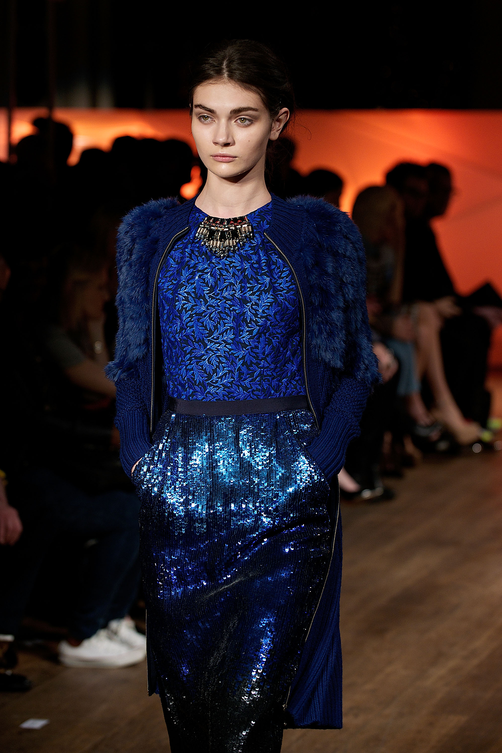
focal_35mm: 98
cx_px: 251
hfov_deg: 14.0
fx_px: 2050
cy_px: 376
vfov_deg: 20.8
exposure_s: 1/350
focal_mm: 98
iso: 800
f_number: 3.3
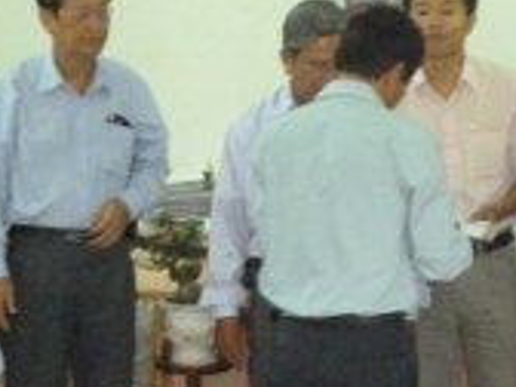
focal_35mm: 105
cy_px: 177
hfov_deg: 18.7
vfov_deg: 14.1
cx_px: 332
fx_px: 1565
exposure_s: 1/60
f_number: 3.3
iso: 1000
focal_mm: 5.7
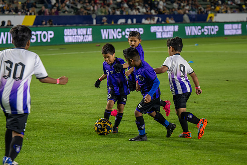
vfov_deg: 9.6
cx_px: 108
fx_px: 979
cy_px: 85
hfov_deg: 14.4
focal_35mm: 143
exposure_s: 1/200
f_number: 2.8
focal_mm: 80
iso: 400
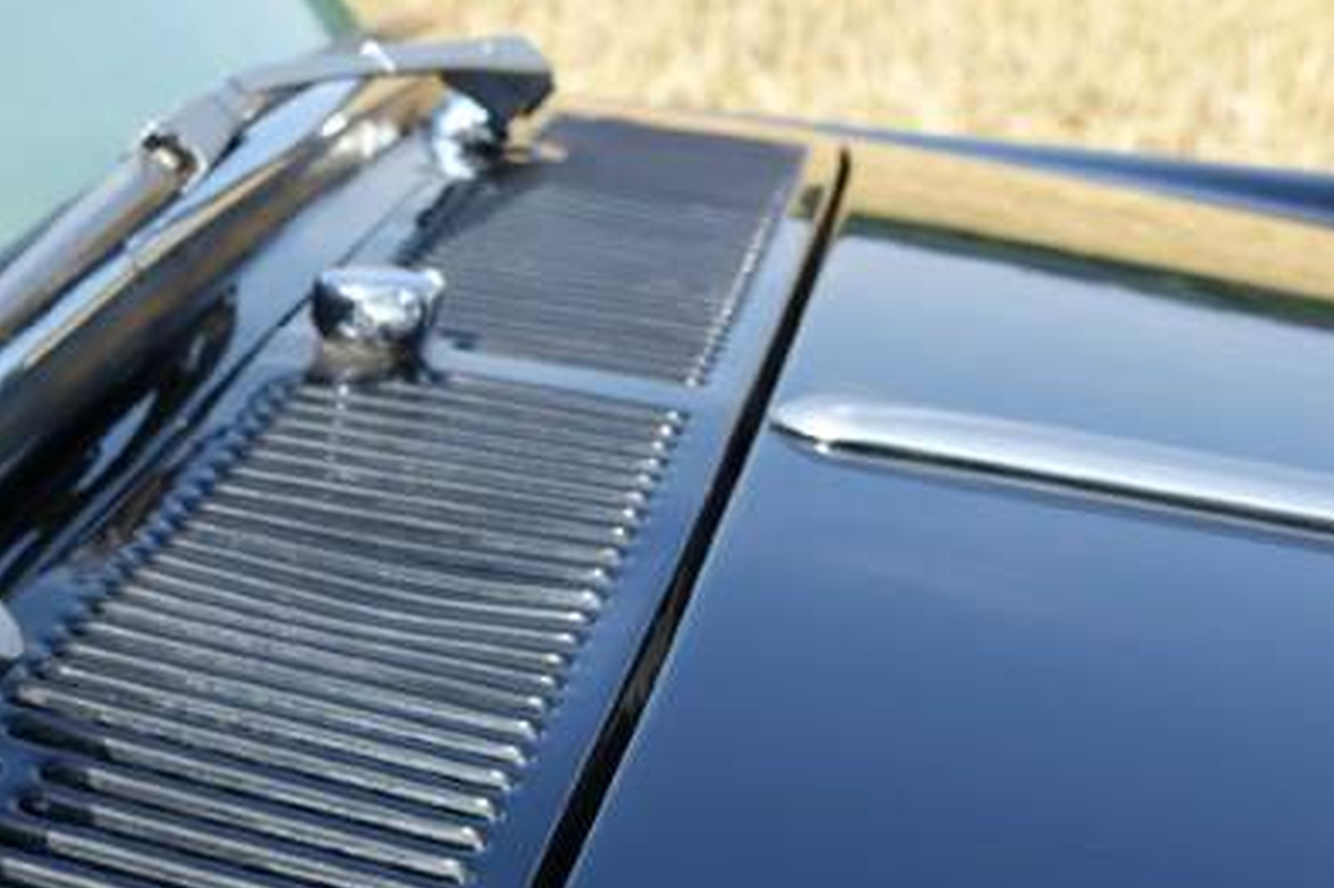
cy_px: 817
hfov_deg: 19.6
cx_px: -493
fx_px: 3482
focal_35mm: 94
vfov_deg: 14.4
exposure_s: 1/500
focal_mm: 11.81
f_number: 4
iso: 125
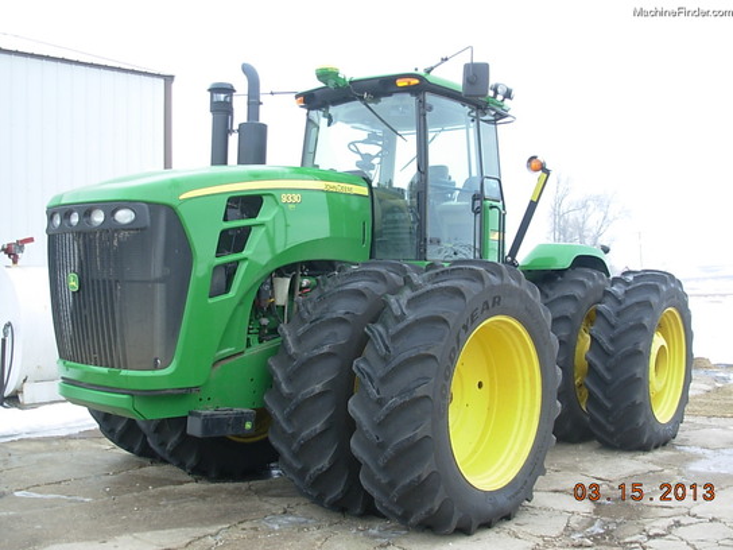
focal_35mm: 38
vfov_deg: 37.7
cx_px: 366
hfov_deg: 49.0
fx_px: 805
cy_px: 275
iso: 50
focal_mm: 6.3
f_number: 2.9
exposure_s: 1/90.5
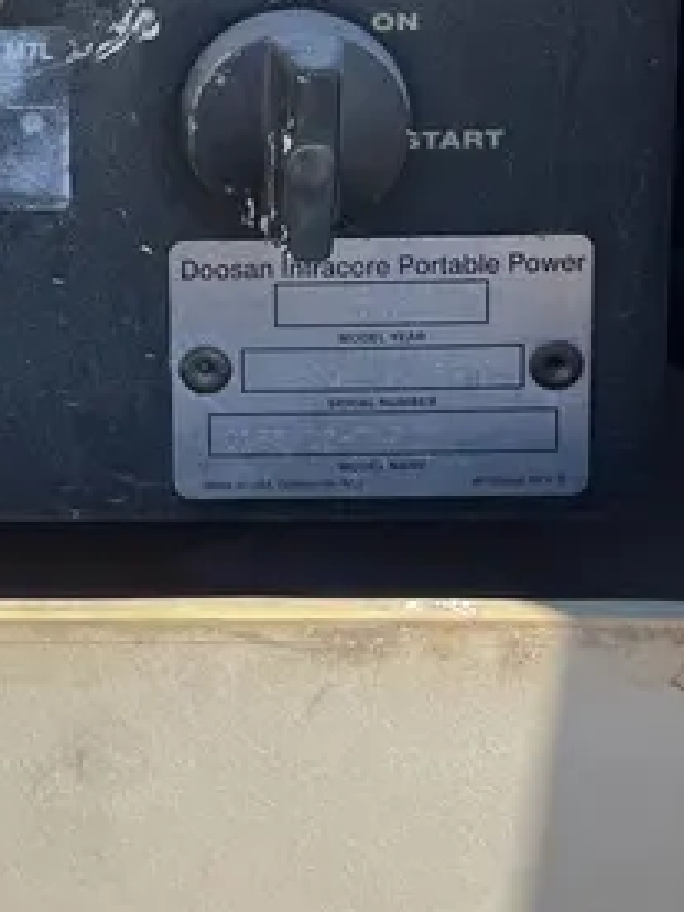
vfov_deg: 26.5
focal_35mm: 69
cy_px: -15
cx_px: -30
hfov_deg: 20.5
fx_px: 1818
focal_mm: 5.1
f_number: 1.6
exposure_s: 1/1992
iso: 50
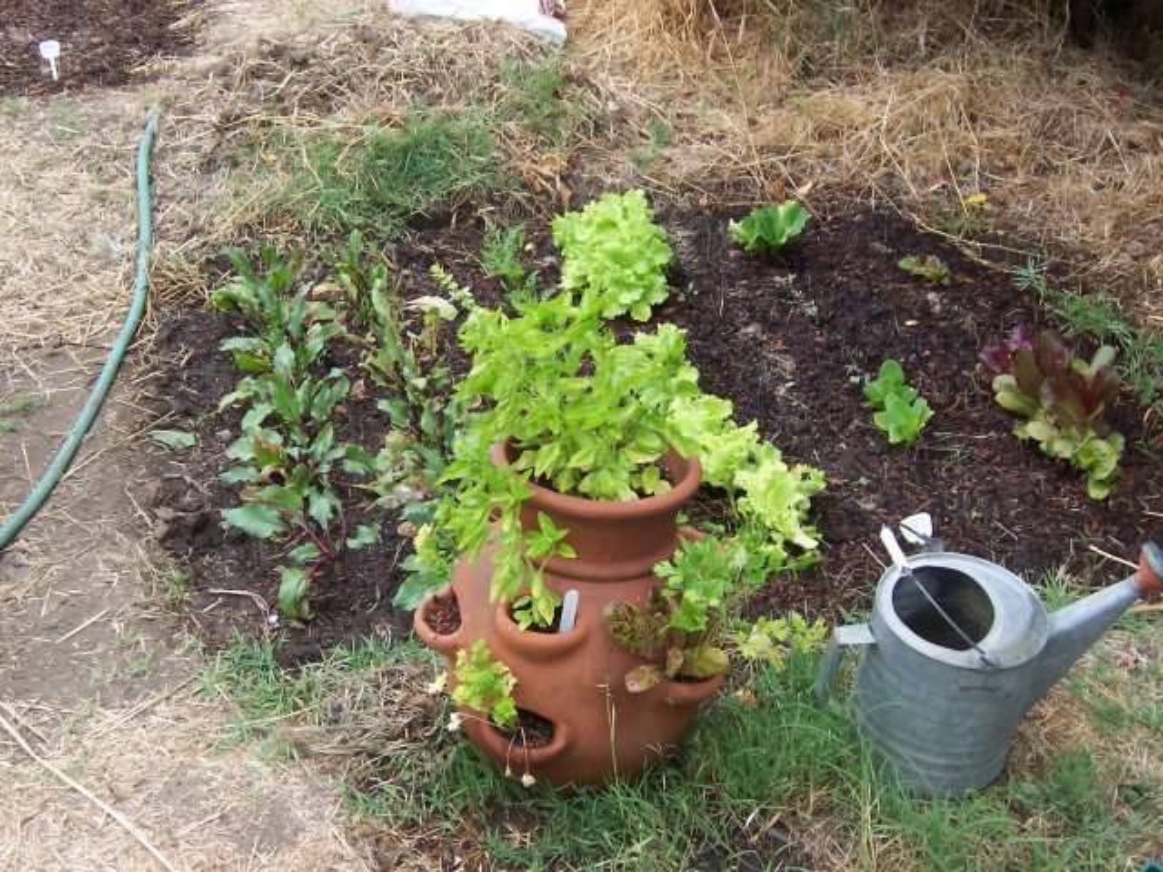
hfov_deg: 29.0
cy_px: 436
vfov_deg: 21.9
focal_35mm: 67
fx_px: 2251
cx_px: 582
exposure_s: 1/250
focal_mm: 10.4
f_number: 4
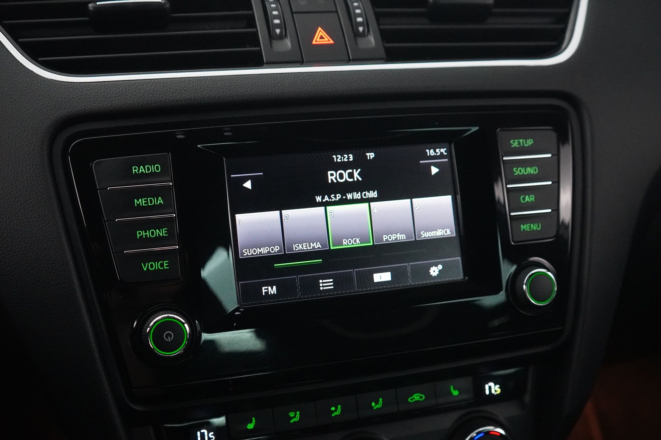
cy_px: 220
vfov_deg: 31.9
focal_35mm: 42
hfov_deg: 46.4
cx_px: 330
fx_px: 771
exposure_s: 1/30
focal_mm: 28
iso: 6400
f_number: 3.5
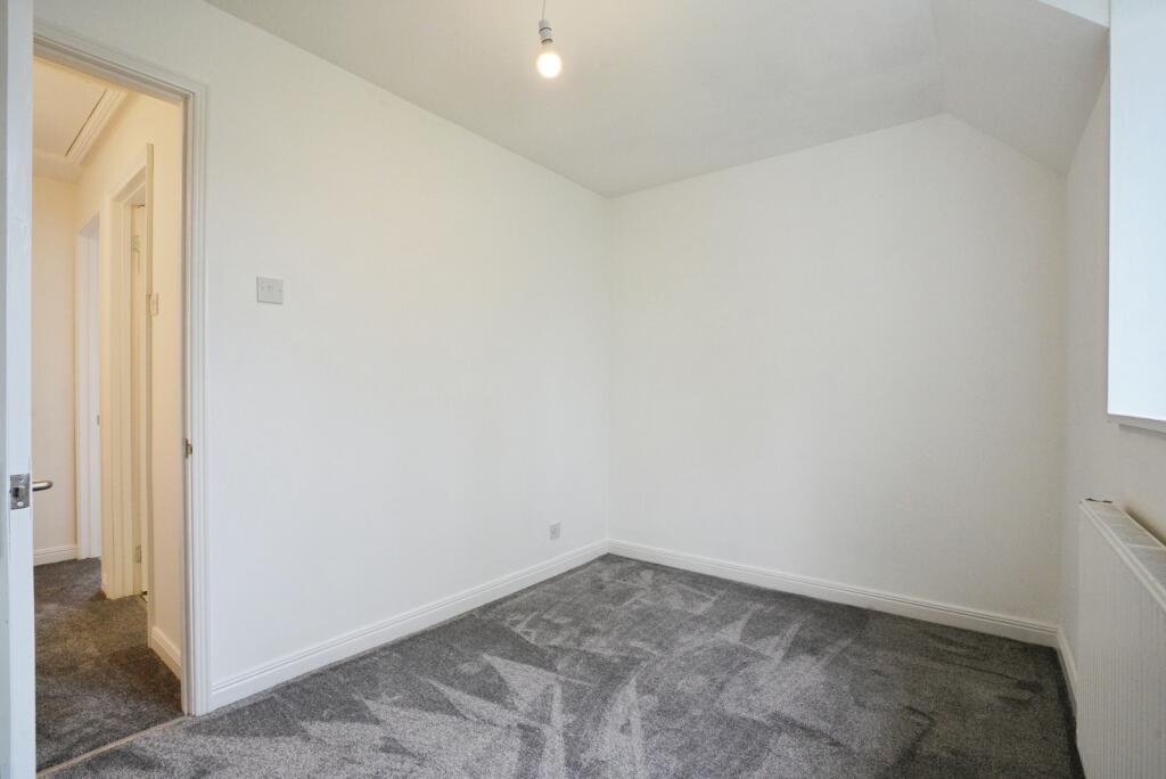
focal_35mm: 16
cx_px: 583
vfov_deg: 73.8
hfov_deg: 96.7
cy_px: 390
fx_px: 518
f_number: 9
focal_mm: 16
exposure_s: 1/60
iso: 3200
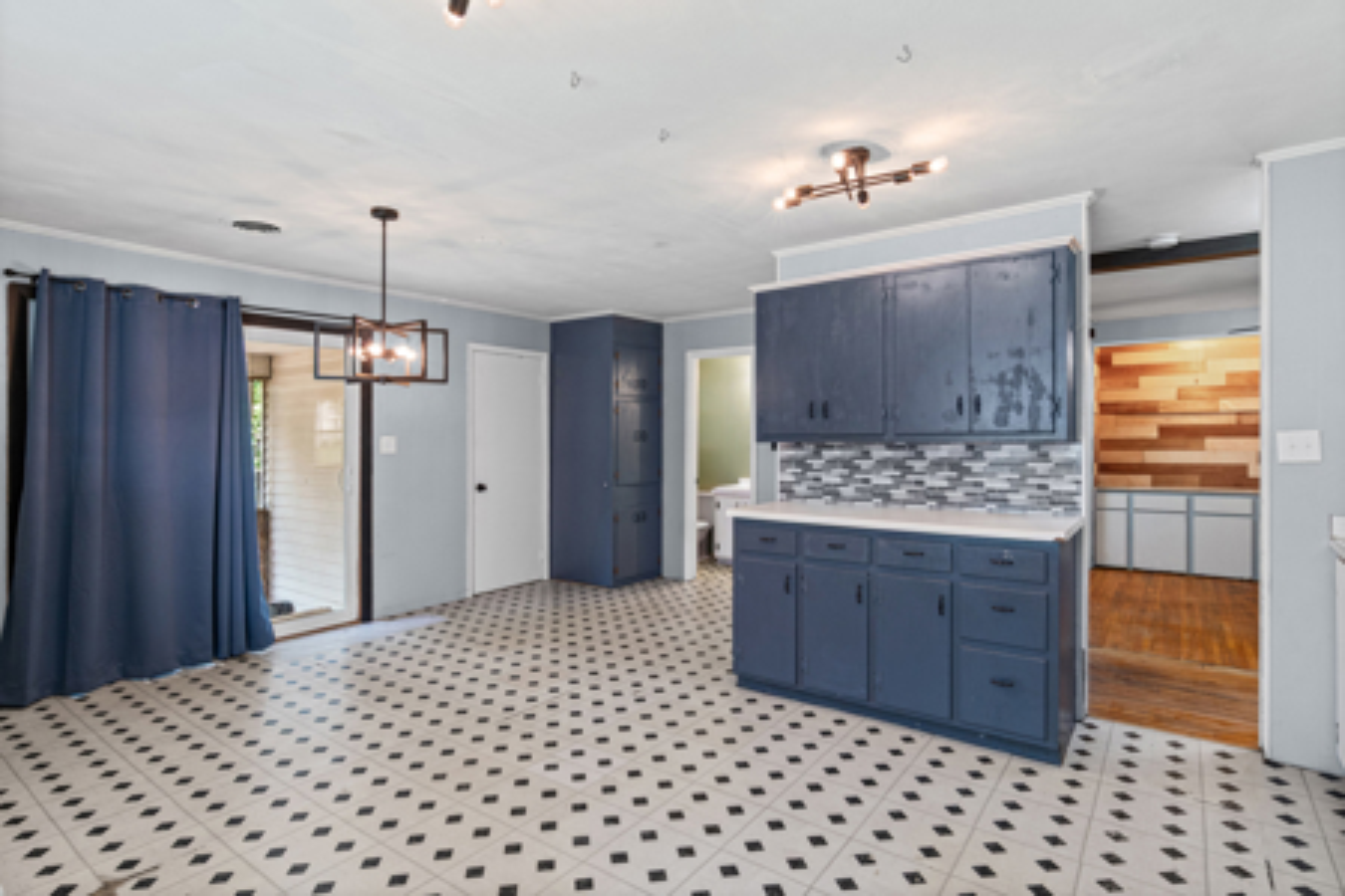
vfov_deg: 67.4
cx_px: 672
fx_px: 672
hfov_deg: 90.0
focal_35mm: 18
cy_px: 448
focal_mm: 12
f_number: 9
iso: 250
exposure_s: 1/1.67
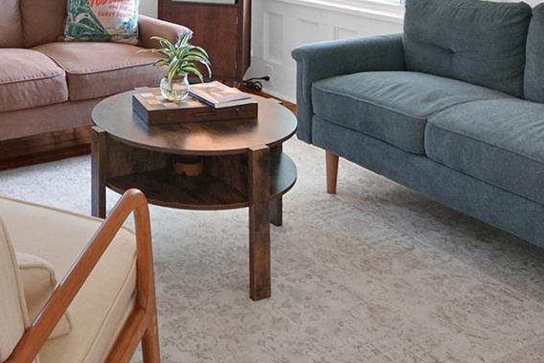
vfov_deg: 27.4
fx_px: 635
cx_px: 109
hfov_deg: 44.2
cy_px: -92
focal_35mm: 42
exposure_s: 1/125
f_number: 5.6
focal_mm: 10
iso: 1000
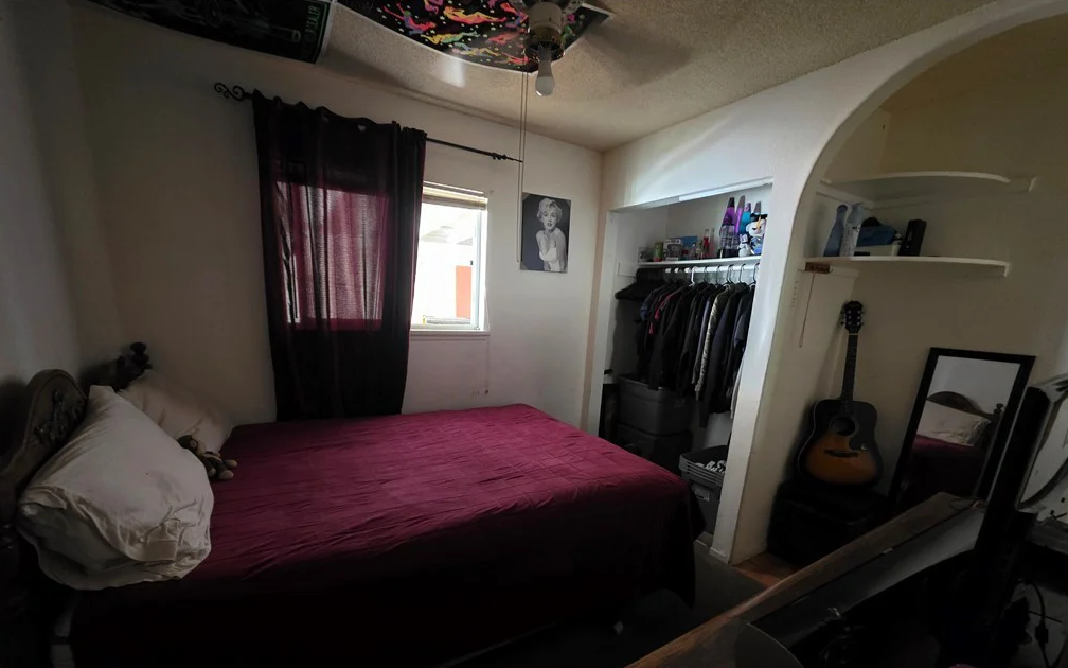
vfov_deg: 77.7
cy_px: 404
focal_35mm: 14
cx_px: 531
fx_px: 407
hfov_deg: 105.3
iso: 1000
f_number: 1.9
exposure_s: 1/24
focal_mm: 2.2
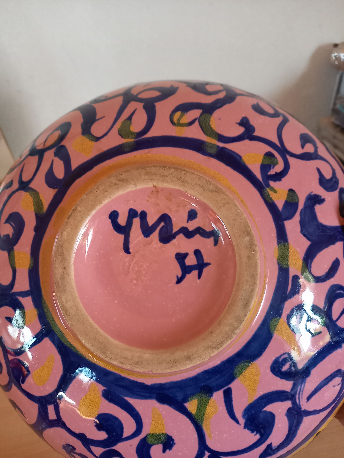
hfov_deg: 54.9
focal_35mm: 25
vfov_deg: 69.4
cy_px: 229
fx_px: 331
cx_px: 172
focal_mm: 4.65
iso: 400
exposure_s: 1/50
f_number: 1.8
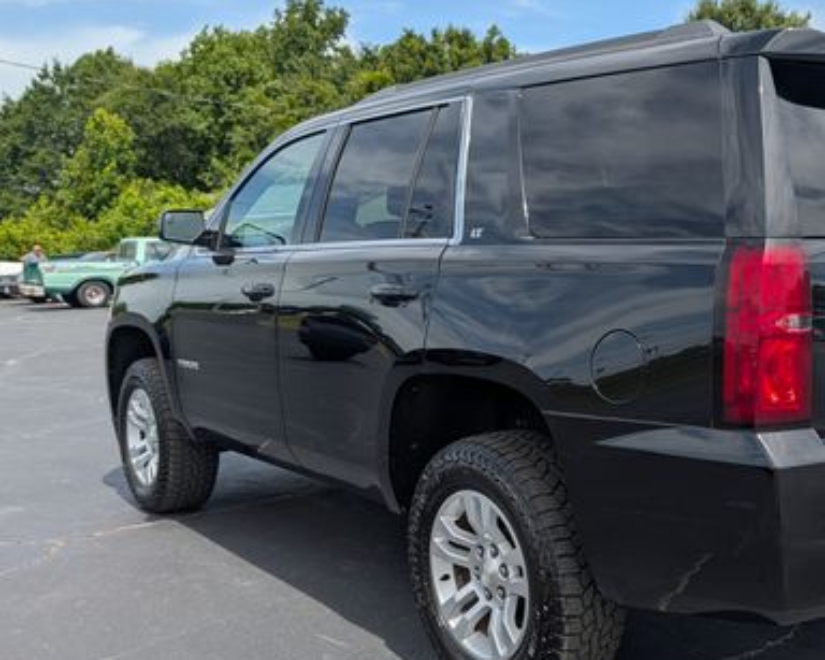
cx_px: 617
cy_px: 342
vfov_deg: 38.2
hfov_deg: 45.3
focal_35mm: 39
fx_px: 952
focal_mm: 6.9
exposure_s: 1/1272
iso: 22
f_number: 1.68
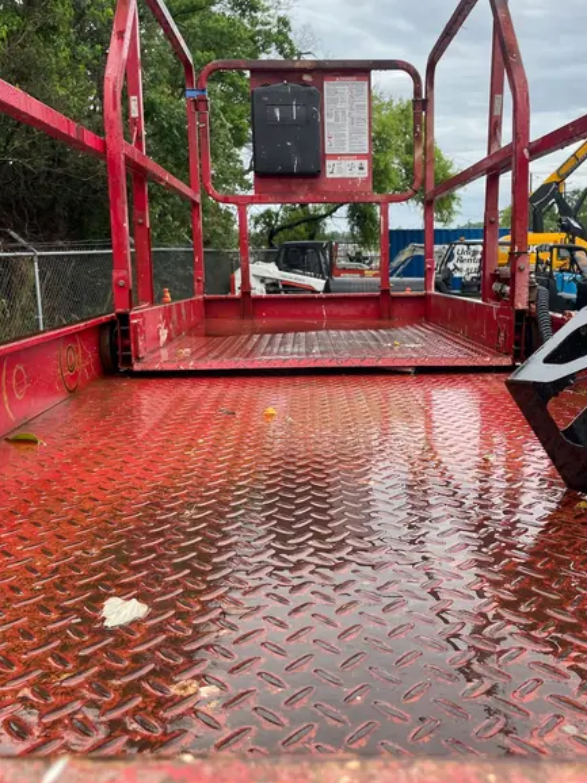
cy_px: 388
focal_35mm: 33
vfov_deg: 55.4
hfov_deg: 42.7
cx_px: 352
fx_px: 747
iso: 32
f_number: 1.6
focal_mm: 4.2
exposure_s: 1/413
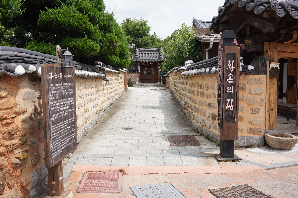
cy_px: 97
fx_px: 298
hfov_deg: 53.1
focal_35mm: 36
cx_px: 148
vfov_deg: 36.9
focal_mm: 35
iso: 200
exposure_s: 1/100
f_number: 14
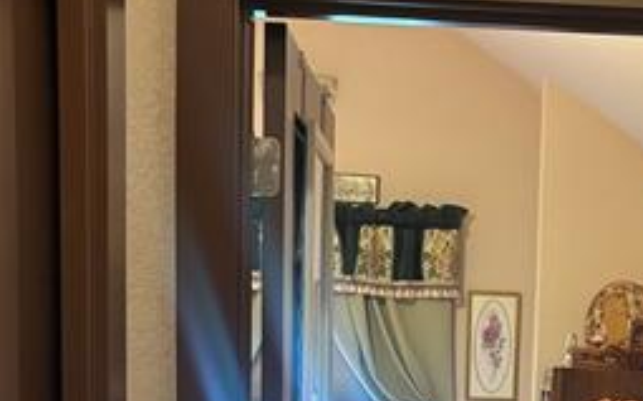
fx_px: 1454
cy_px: 593
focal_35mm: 83
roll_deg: -3.4
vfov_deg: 14.7
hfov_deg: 24.3
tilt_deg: -7.5
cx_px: 560
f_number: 1.6
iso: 400
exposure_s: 1/60
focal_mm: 5.96
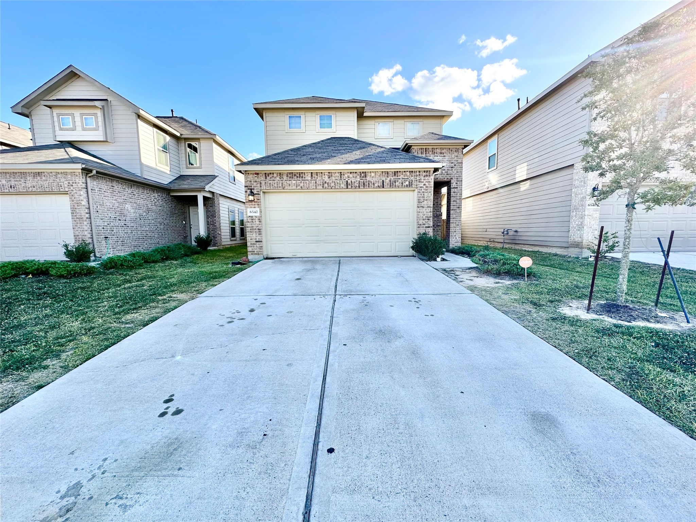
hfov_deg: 102.1
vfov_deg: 85.7
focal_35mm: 14
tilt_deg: -6.1
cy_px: 261
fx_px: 281
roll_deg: +0.9
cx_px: 348
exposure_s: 1/460
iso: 40
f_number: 2.2
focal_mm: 2.22
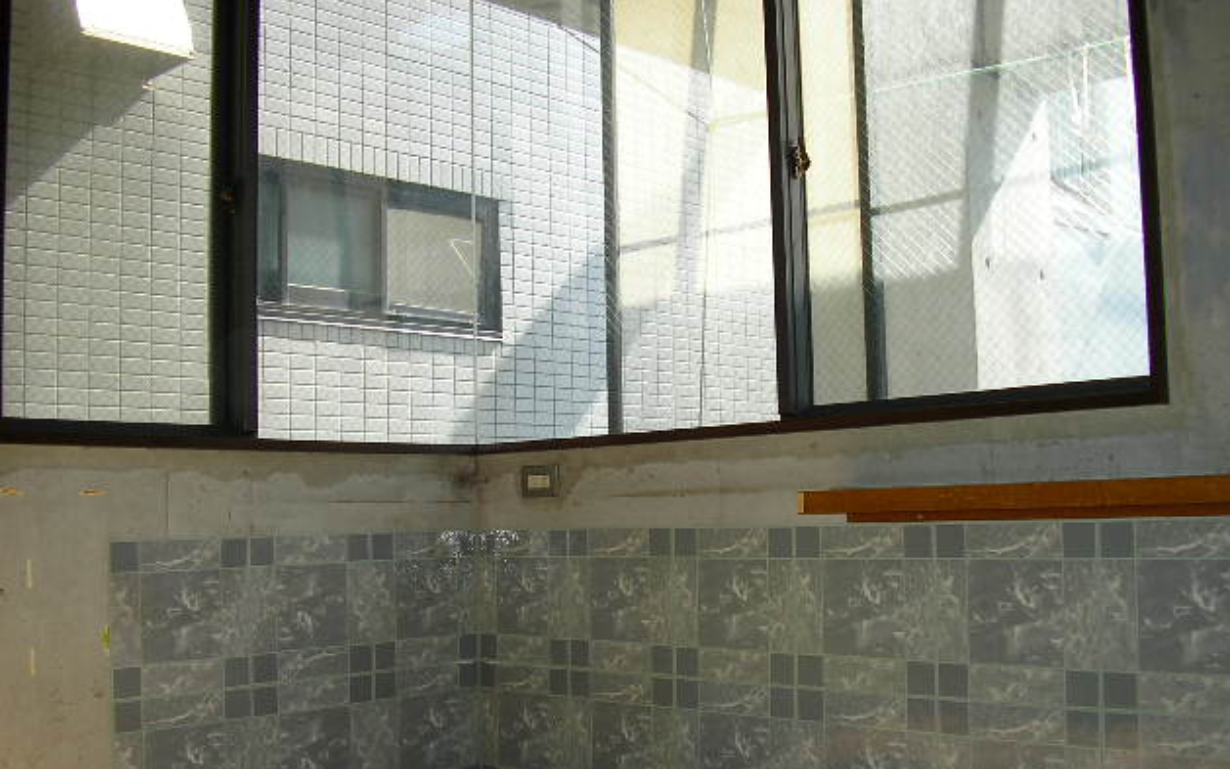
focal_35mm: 41
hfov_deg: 48.2
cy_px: 434
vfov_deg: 31.2
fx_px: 1374
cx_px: 610
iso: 50
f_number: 2.9
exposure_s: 1/176
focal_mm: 5.8
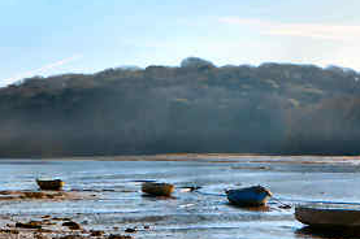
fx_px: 969
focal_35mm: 97
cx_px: 213
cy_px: 152
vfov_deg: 14.1
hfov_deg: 21.0
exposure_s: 1/800
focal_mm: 12.5
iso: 100
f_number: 4.5
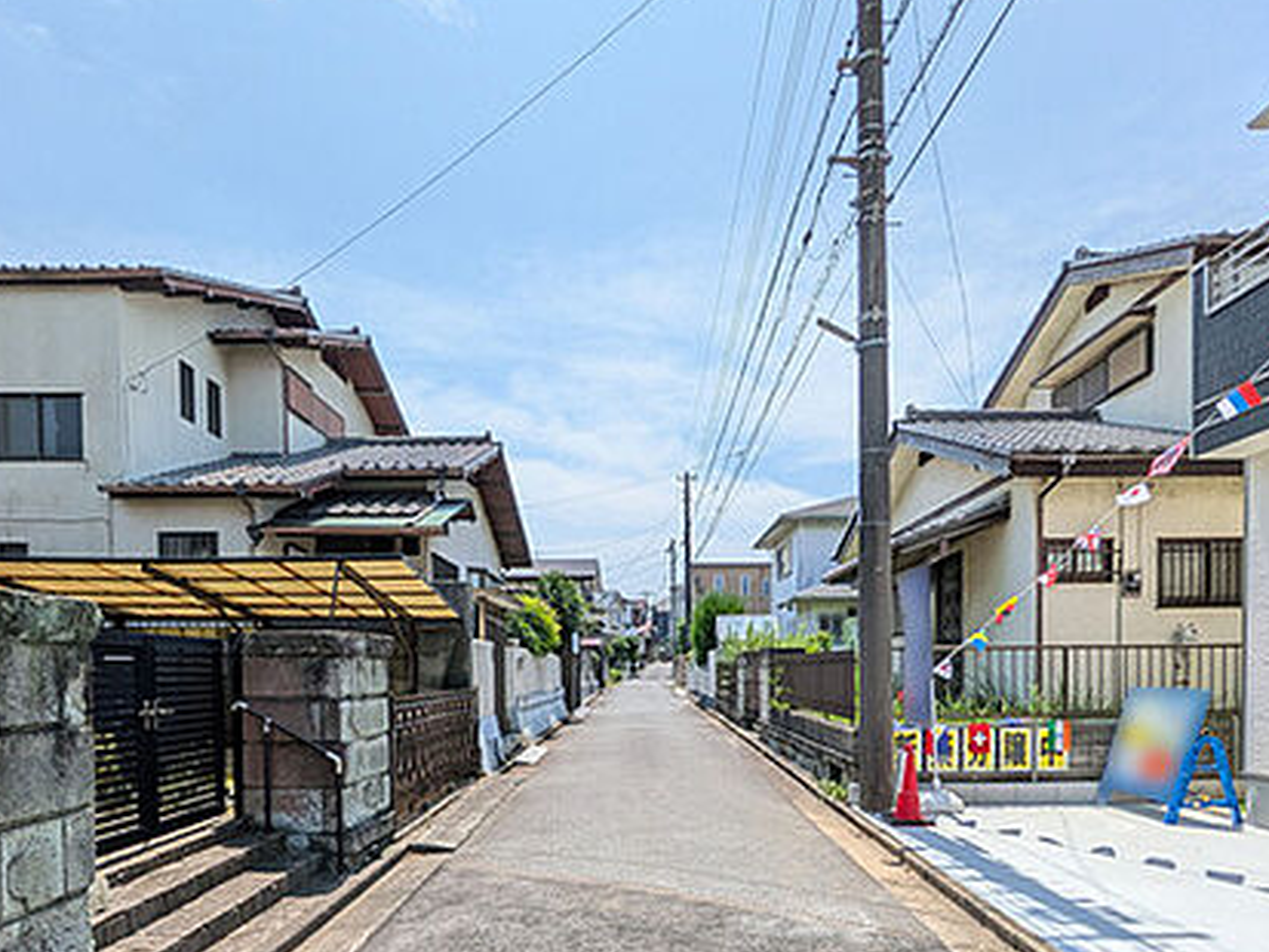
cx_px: 639
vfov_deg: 60.6
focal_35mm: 21
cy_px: 693
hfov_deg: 79.0
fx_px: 770
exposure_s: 1/2188
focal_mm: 1.83
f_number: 2.2
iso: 51
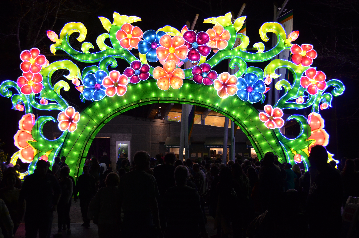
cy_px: 119
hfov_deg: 41.2
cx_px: 180
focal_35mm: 48
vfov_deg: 28.0
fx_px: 478
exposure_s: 1/30
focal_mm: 32
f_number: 4.8
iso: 900
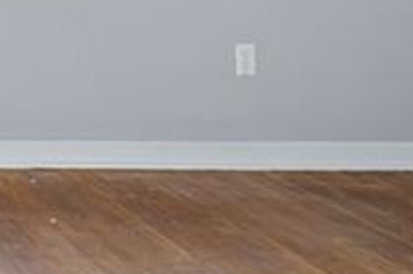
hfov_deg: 18.2
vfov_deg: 16.3
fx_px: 848
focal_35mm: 74
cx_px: -415
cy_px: -167
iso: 250
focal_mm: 10
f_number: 8
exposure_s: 1/6
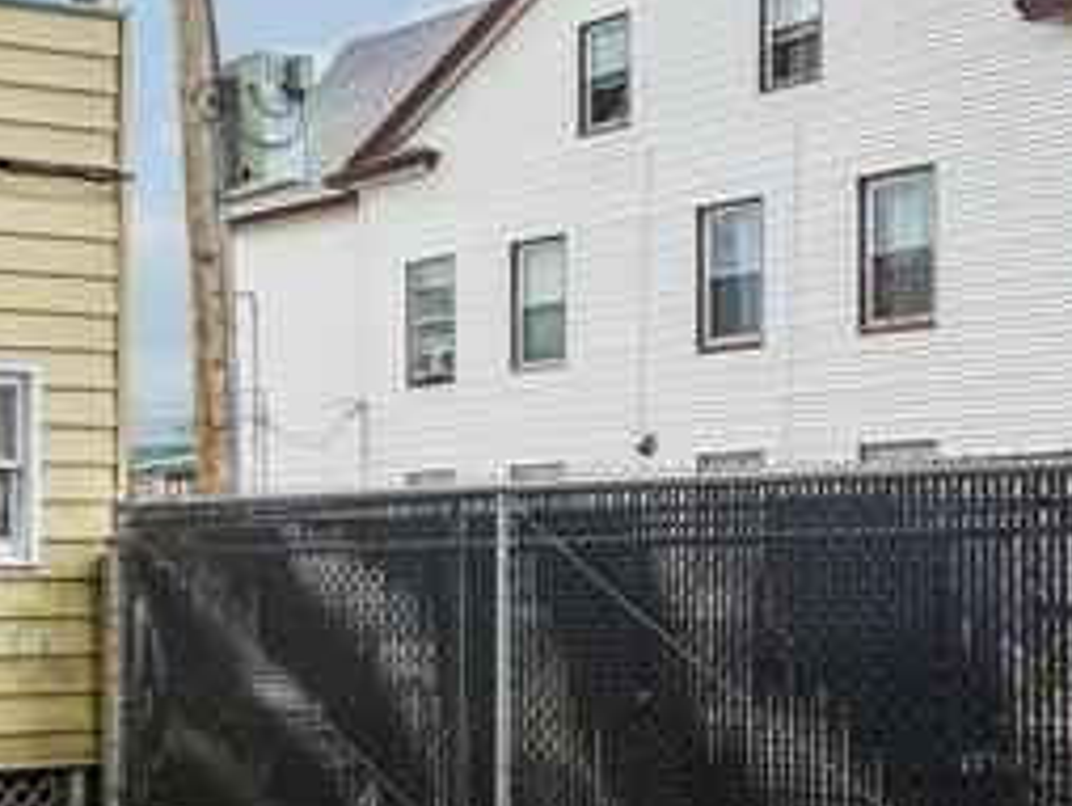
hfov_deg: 24.4
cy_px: 447
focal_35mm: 64
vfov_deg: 23.0
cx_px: -490
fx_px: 1982
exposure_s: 1/30
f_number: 8
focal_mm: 16.5
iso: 125
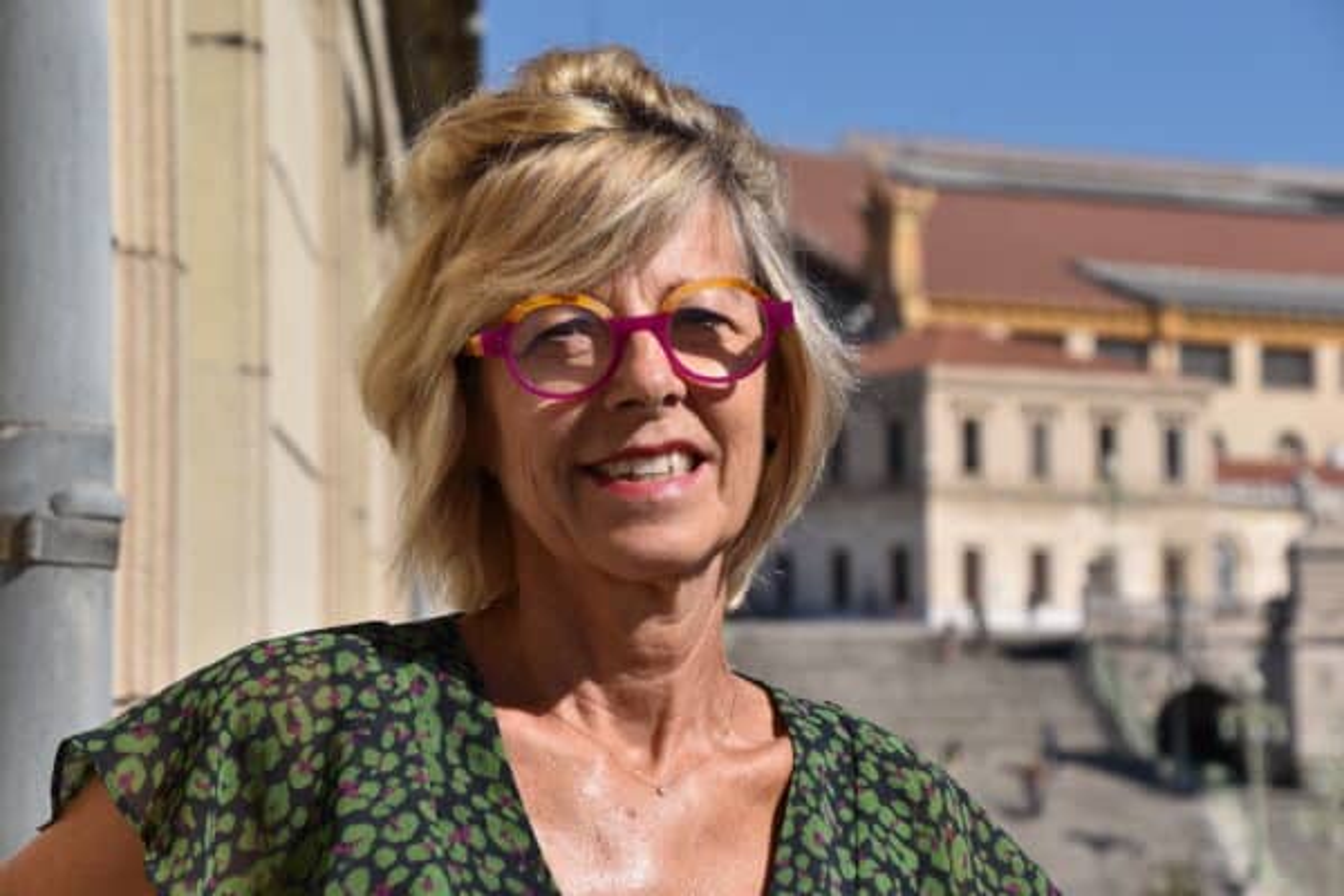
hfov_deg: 20.9
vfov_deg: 14.0
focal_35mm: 98
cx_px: 672
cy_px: 448
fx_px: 3640
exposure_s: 1/1000
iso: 200
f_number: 8
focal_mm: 65
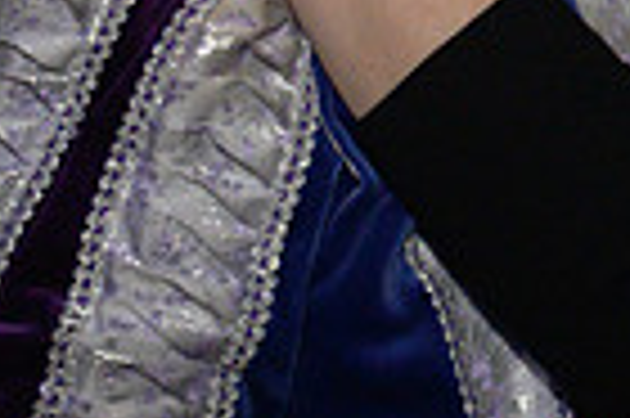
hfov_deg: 8.9
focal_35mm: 218
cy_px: -309
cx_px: 1307
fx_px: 3811
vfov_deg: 6.2
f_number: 5
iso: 640
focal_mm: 30
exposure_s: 1/160
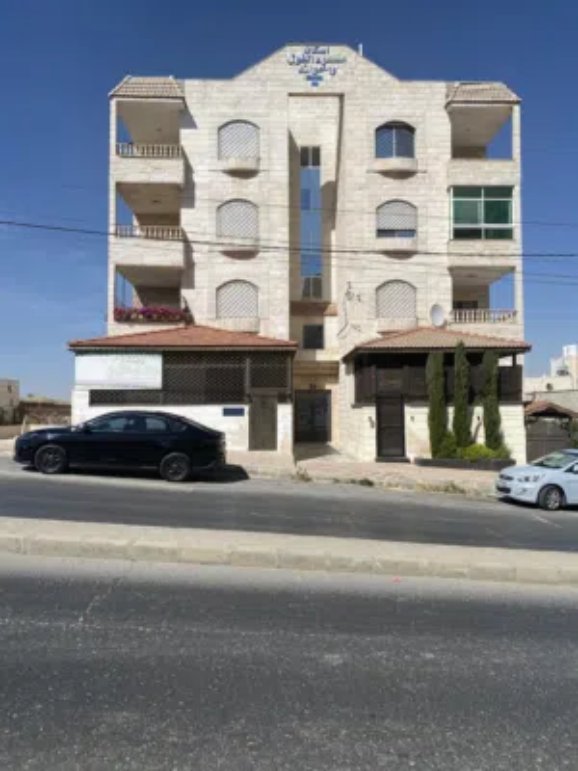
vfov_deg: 67.3
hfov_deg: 53.1
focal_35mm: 26
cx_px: 289
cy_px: 386
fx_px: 579
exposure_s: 1/6061
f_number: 1.8
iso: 32
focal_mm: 4.25
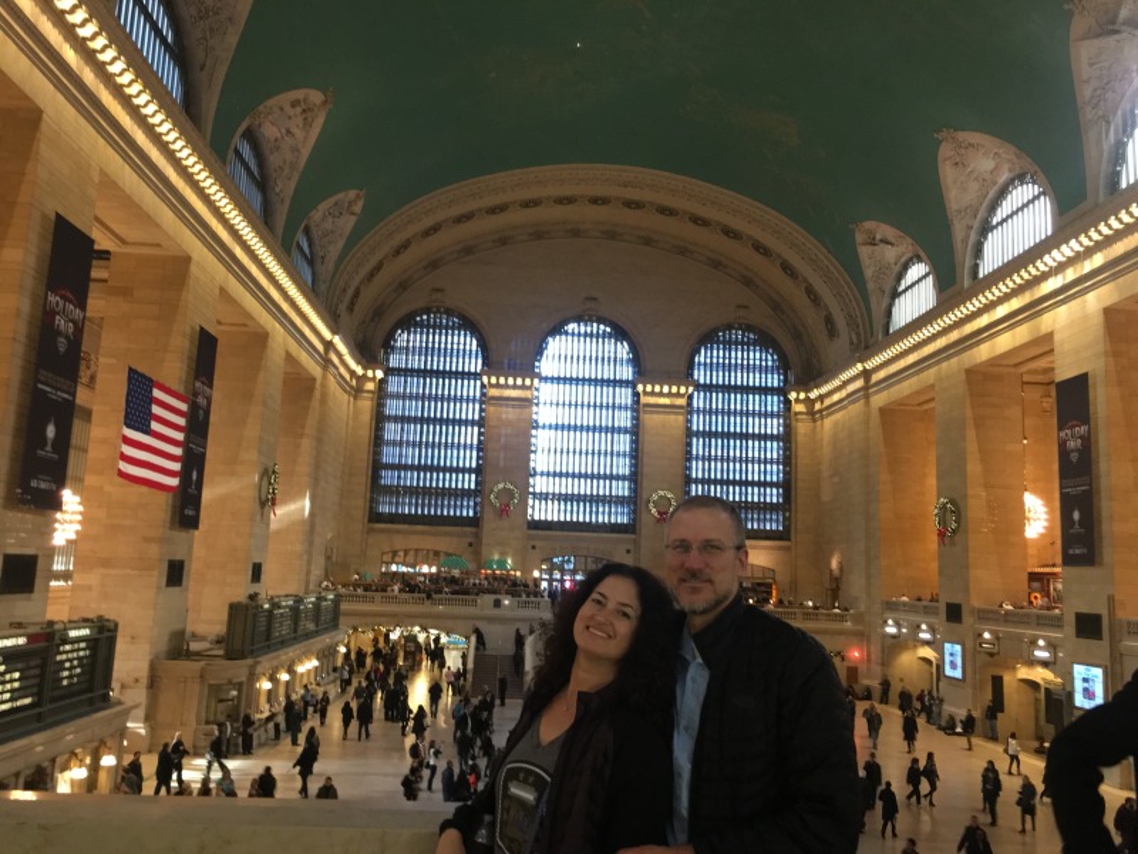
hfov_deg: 61.7
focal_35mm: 29
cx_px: 569
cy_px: 427
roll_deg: -2.0
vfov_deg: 48.2
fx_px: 953
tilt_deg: +9.2
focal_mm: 4.15
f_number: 2.2
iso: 200
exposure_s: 1/15
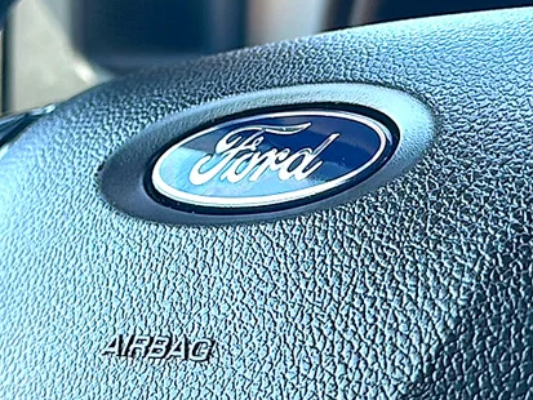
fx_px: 1278
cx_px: 246
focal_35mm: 83
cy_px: 136
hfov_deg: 23.5
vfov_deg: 17.7
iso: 64
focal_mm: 6.86
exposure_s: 1/188
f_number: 1.78
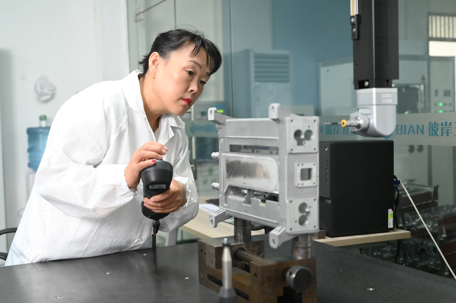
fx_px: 570
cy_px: 152
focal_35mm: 45
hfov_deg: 43.6
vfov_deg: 29.8
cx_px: 228
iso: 800
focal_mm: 45
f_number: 4
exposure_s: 1/125
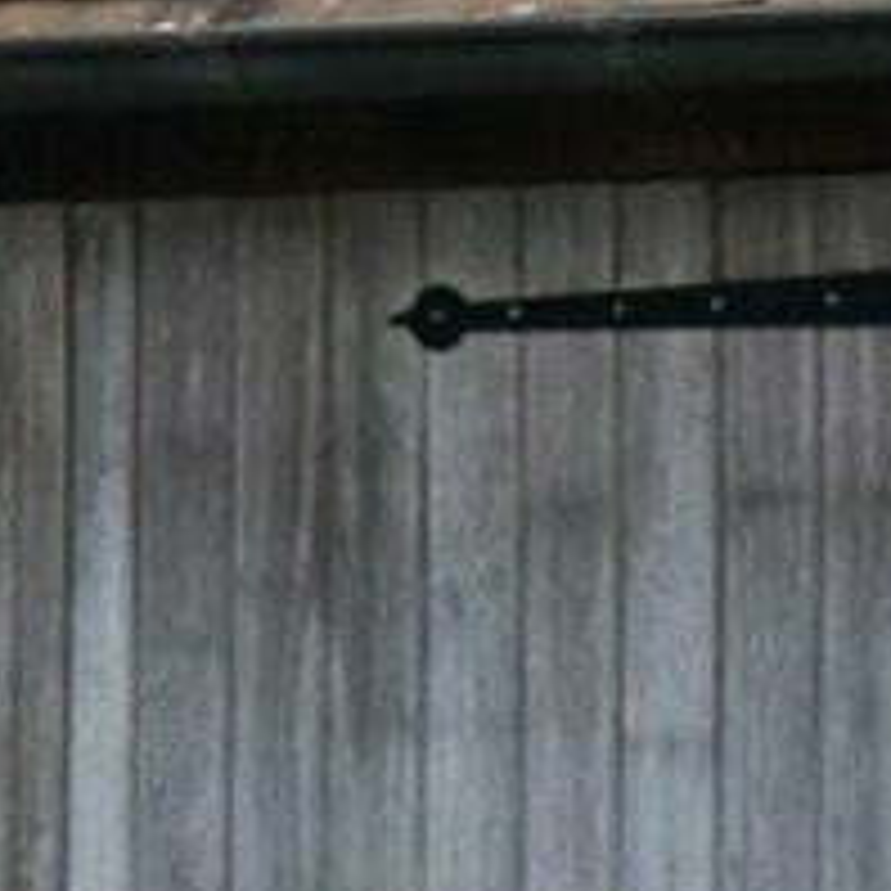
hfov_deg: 6.6
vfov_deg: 6.5
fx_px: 7659
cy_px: 1606
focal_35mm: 263
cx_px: 135
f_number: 4.2
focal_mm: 34
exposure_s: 1/250
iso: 400
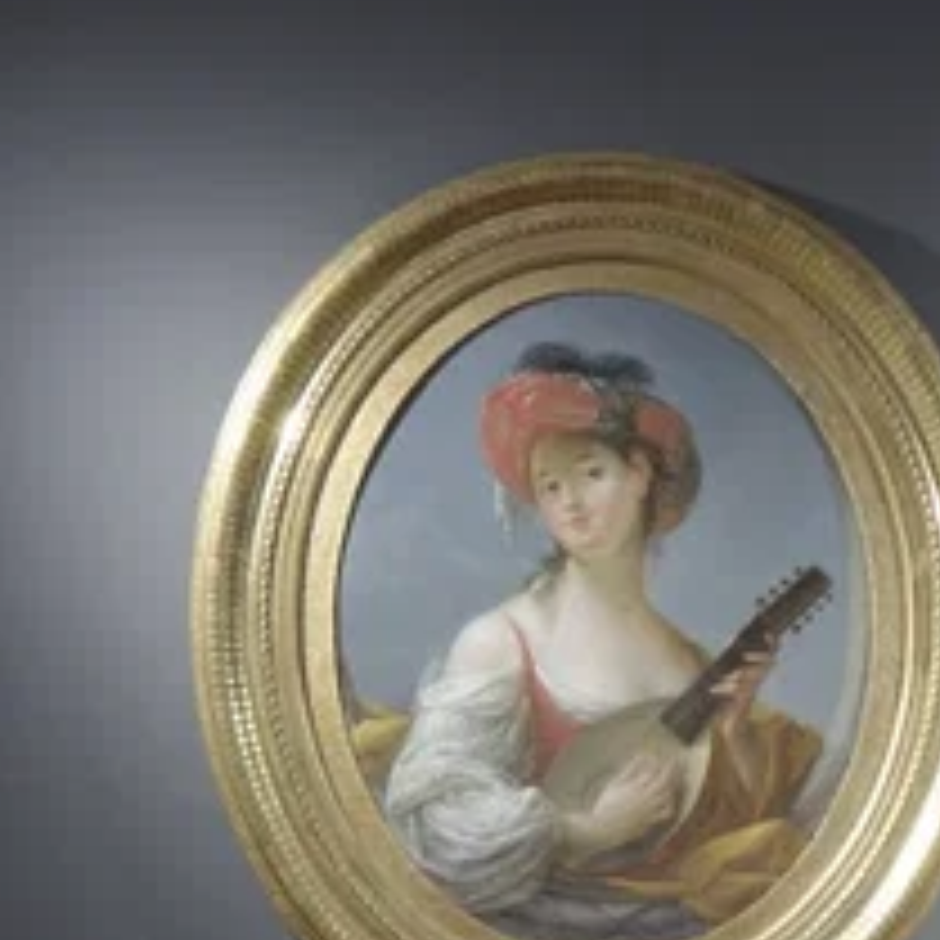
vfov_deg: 18.0
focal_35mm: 93
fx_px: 2846
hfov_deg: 18.4
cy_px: 1066
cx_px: 893
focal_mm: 9.5
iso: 125
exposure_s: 1
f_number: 8
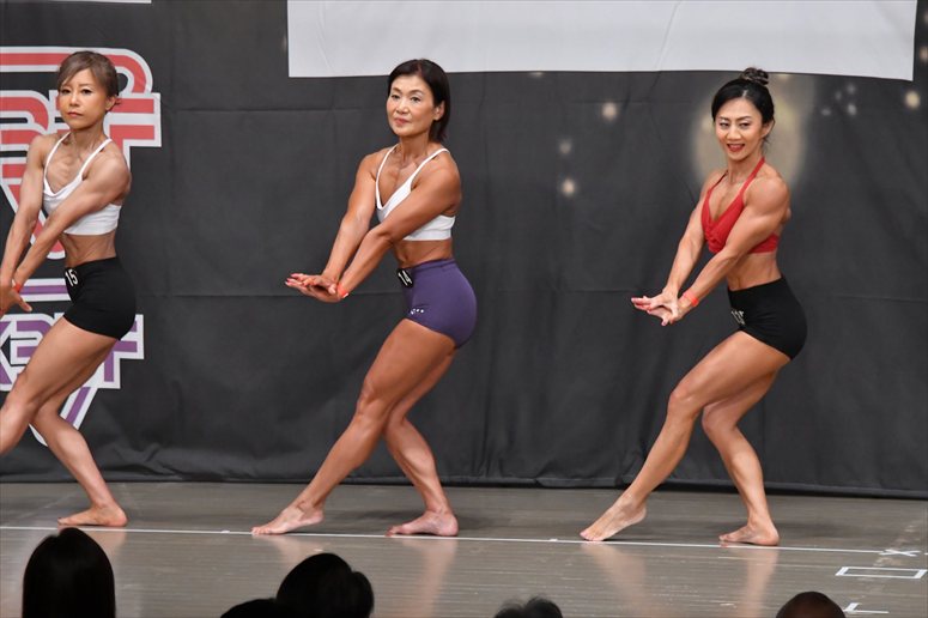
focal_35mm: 240
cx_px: 464
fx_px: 6184
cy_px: 309
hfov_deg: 8.6
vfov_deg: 5.7
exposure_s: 1/400
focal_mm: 160
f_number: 5.6
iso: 5000
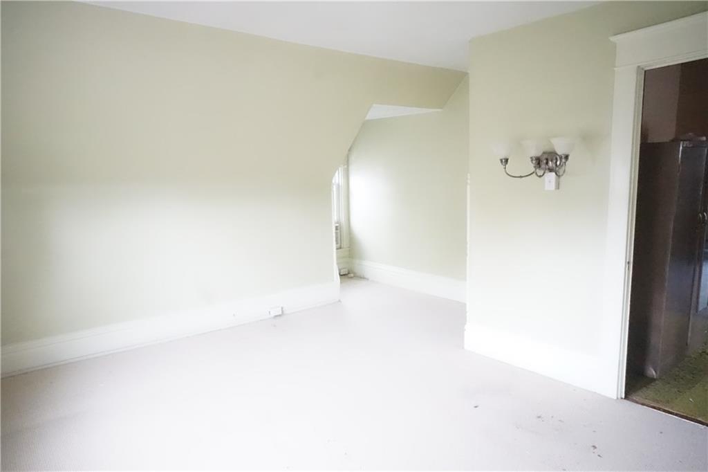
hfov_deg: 73.8
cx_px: 354
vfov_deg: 53.1
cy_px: 236
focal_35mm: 24
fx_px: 472
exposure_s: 1/15
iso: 12800
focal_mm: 16
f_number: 10
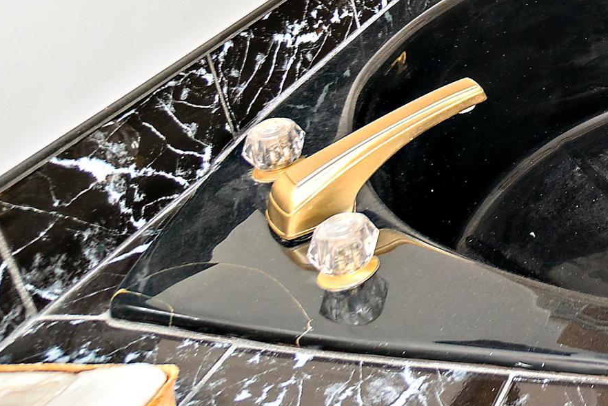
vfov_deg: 23.8
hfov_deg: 26.4
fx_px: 862
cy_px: -100
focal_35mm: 51
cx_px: 939
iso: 100
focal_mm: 10
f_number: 4
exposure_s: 5
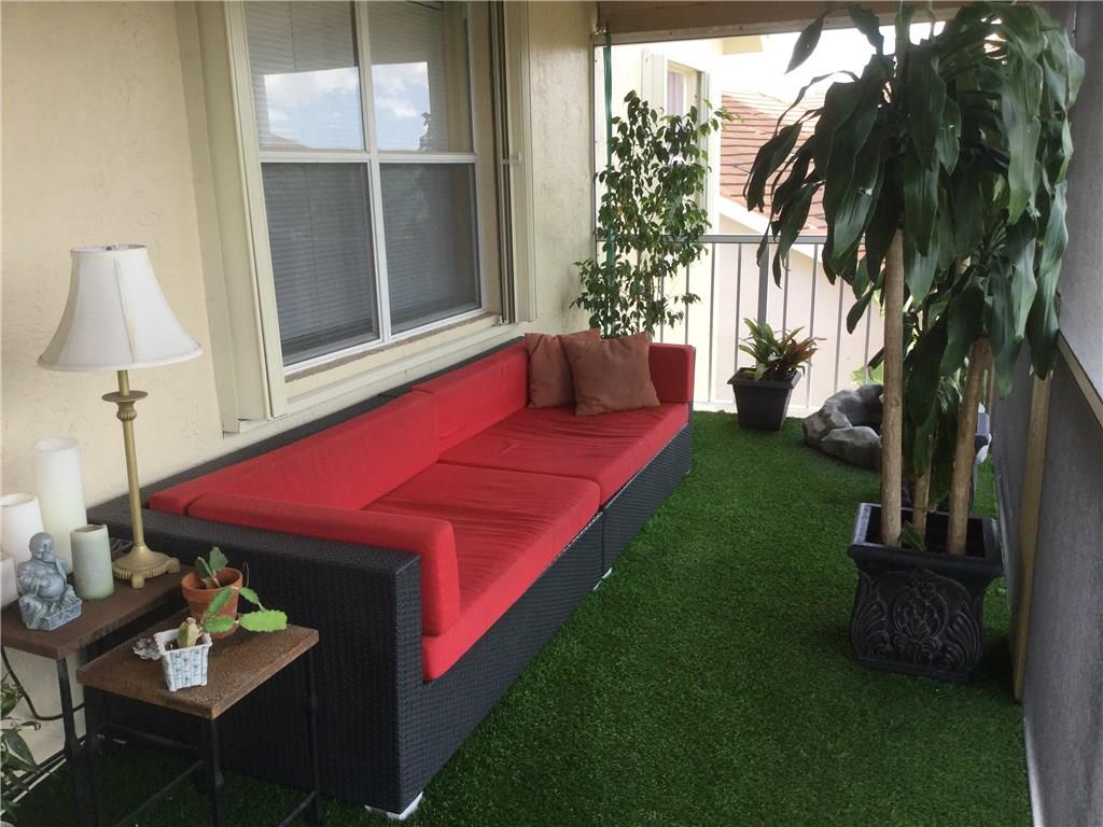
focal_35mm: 31
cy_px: 414
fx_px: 988
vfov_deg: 45.4
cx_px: 552
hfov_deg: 58.4
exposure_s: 1/120
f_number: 2.4
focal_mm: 3.3
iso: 40
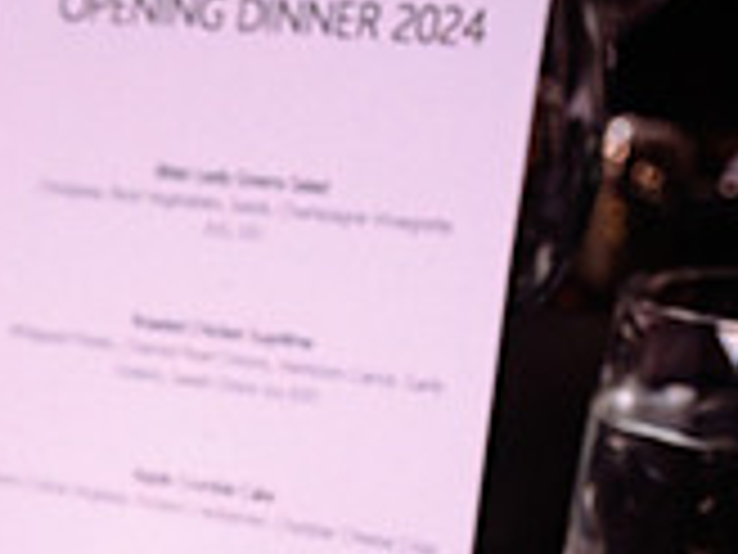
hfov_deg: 13.3
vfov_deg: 10.0
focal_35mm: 147
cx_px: 13
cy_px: 529
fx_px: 3134
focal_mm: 39
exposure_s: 1/100
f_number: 7.1
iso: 800
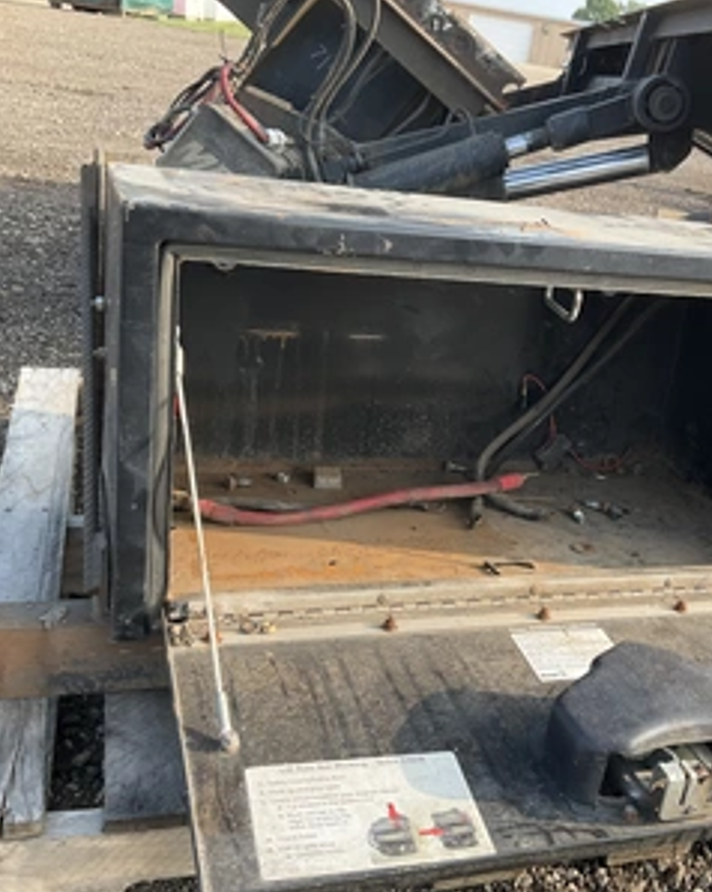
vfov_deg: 48.0
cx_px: 479
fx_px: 1002
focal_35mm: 38
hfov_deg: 38.6
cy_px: 446
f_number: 1.8
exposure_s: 1/342
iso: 25
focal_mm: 3
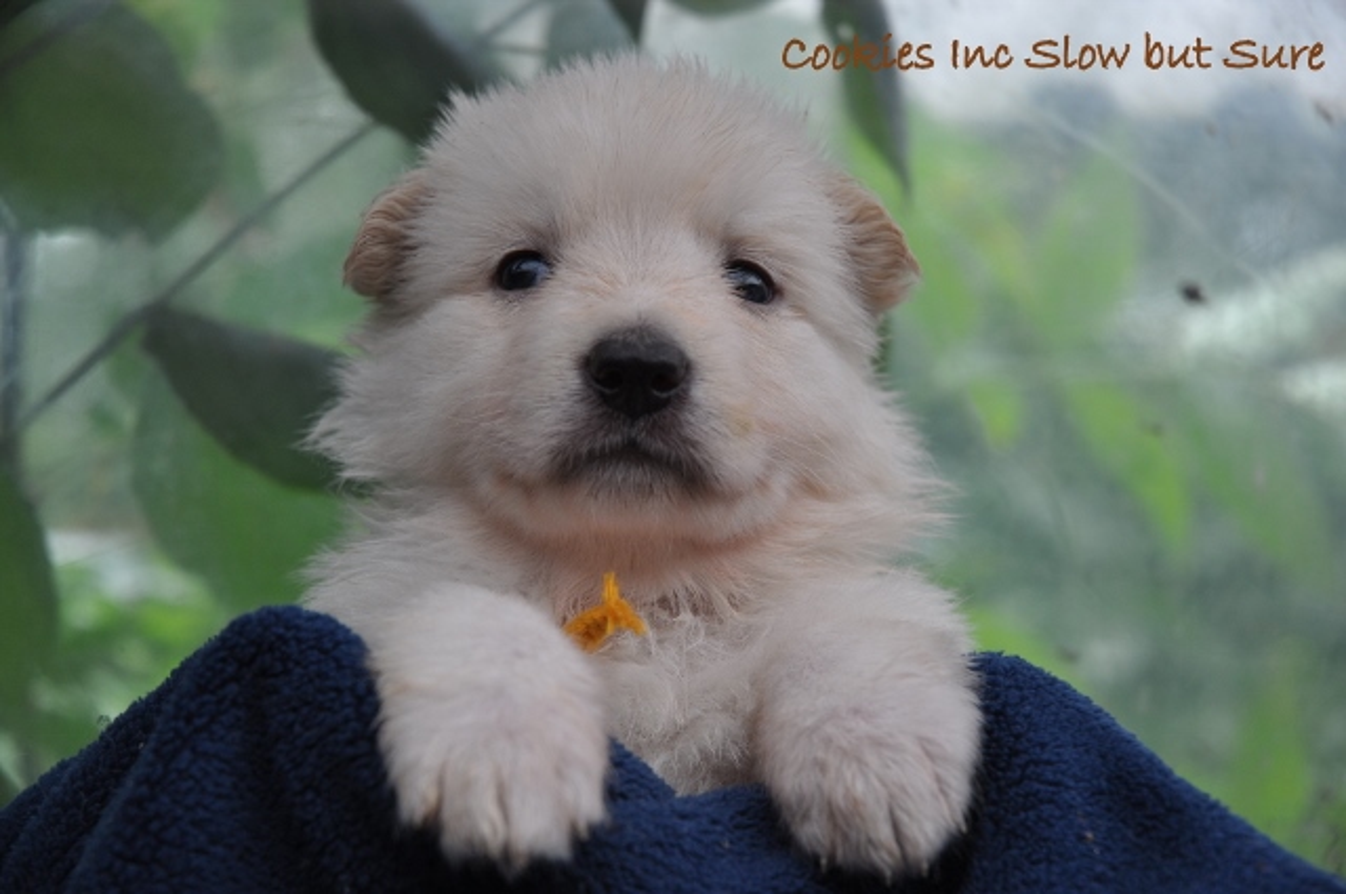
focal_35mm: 105
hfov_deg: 19.5
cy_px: 447
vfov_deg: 13.0
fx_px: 3921
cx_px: 673
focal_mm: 70
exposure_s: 1/160
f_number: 4.5
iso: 400
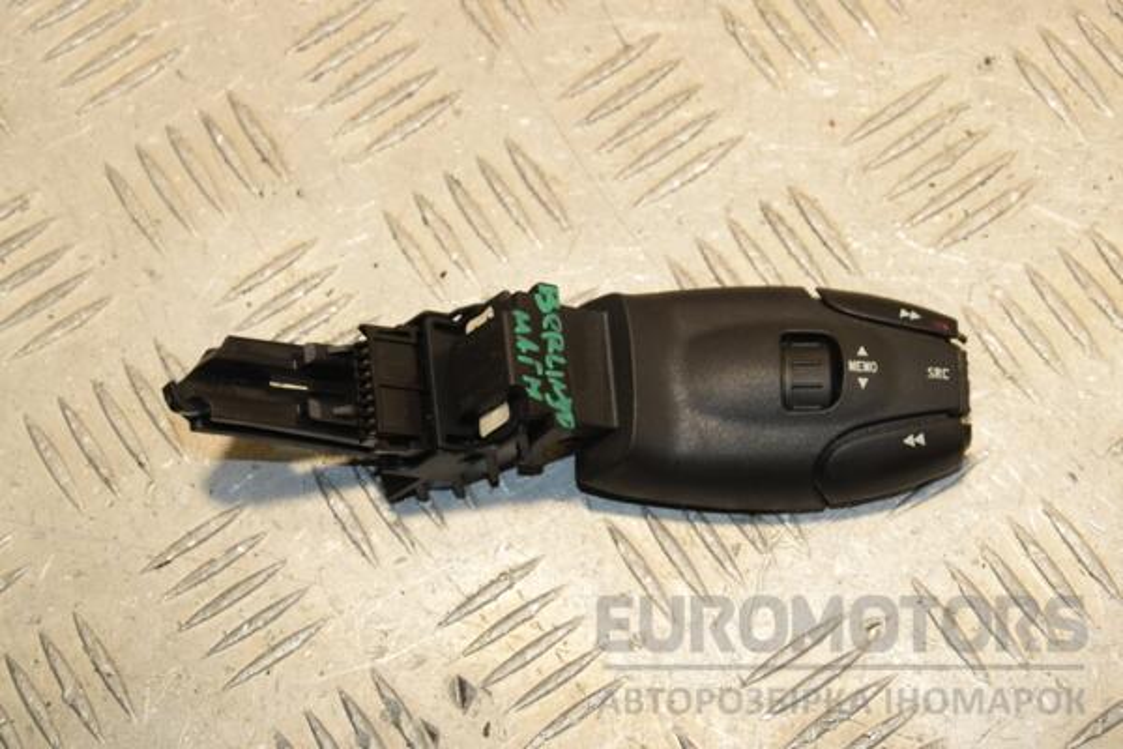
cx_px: 562
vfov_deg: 15.7
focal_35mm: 87
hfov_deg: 23.4
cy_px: 374
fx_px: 2714
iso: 800
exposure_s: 1/200
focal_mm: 58
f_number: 8
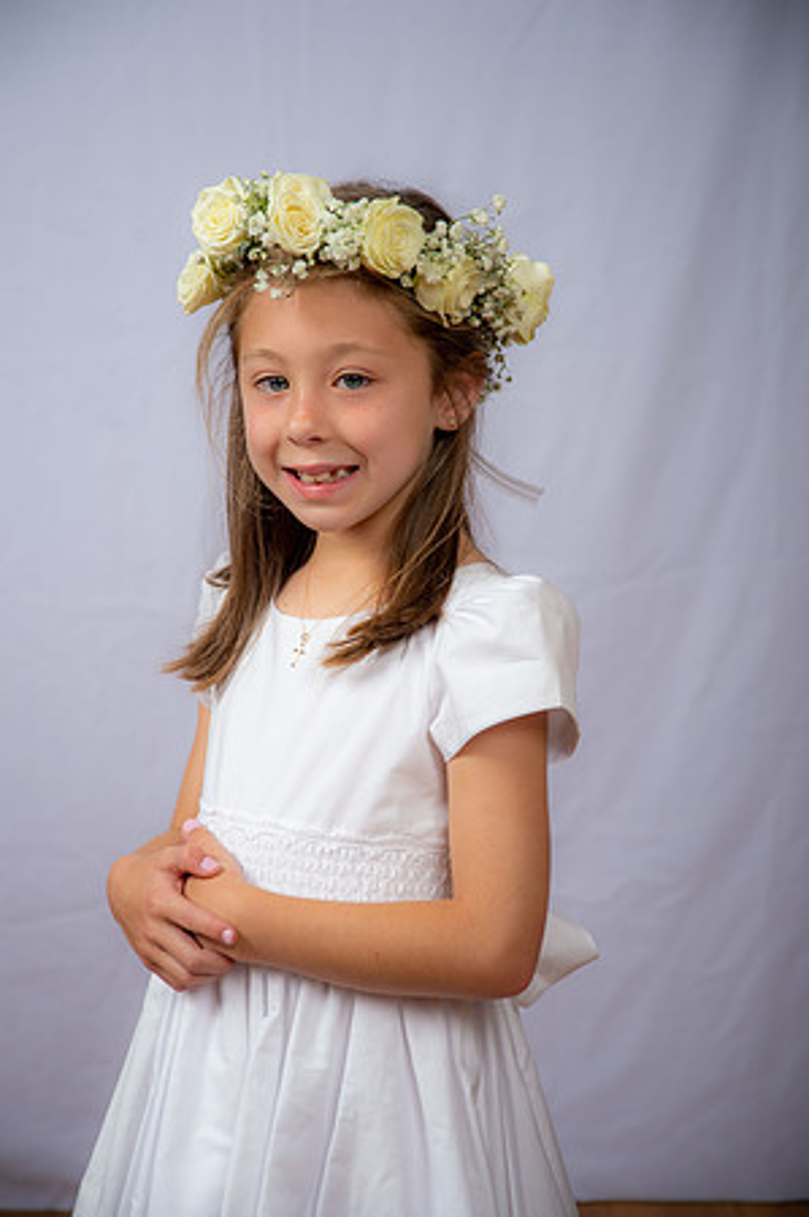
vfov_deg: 25.4
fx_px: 2703
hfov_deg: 17.0
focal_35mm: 80
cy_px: 608
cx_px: 404
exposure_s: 1/160
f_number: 6.3
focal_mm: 80
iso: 250
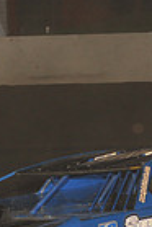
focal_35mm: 358
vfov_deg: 5.7
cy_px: 216
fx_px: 2262
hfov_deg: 3.8
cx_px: 31
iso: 640
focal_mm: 86
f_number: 6.3
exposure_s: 1/320
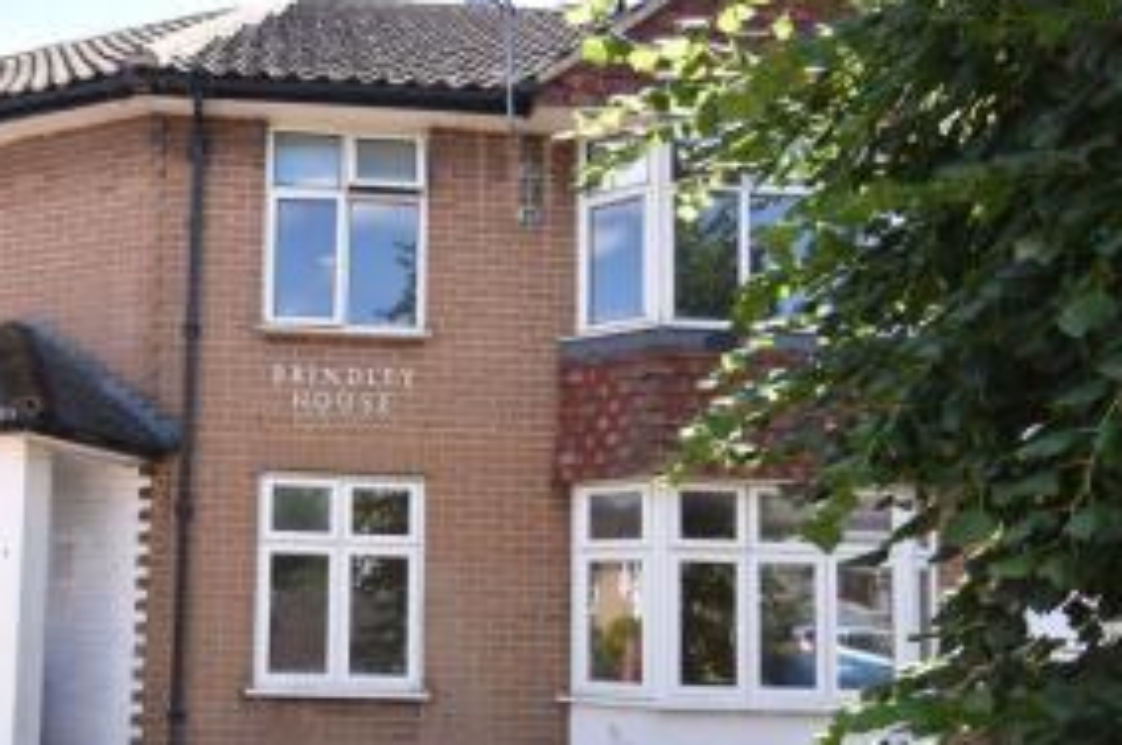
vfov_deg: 39.4
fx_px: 1022
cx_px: 321
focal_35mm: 33
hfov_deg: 55.5
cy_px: 521
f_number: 8
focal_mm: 13
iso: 720
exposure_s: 1/500
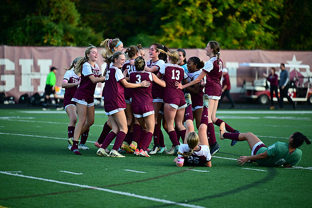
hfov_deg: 10.3
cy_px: 104
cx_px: 156
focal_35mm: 200
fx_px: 1734
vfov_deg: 6.9
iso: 1000
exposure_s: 1/1250
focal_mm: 200
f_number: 2.8
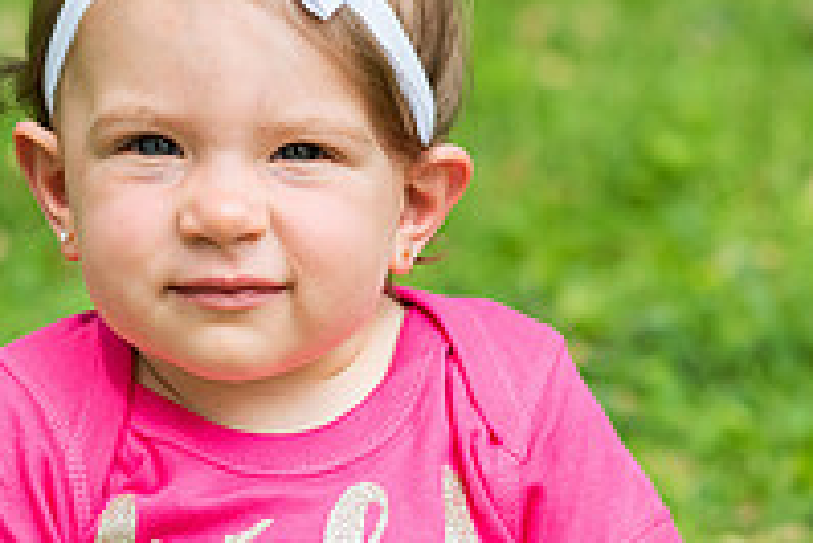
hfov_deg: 7.7
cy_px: 423
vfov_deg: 5.2
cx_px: 261
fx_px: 6034
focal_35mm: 267
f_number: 3.5
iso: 320
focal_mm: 85
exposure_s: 1/1000
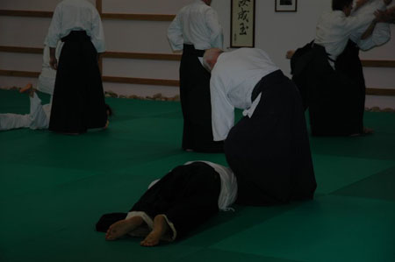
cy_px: 131
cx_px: 198
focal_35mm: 93
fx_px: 1019
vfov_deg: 14.7
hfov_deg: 21.9
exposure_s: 1/60
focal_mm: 62
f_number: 4.5
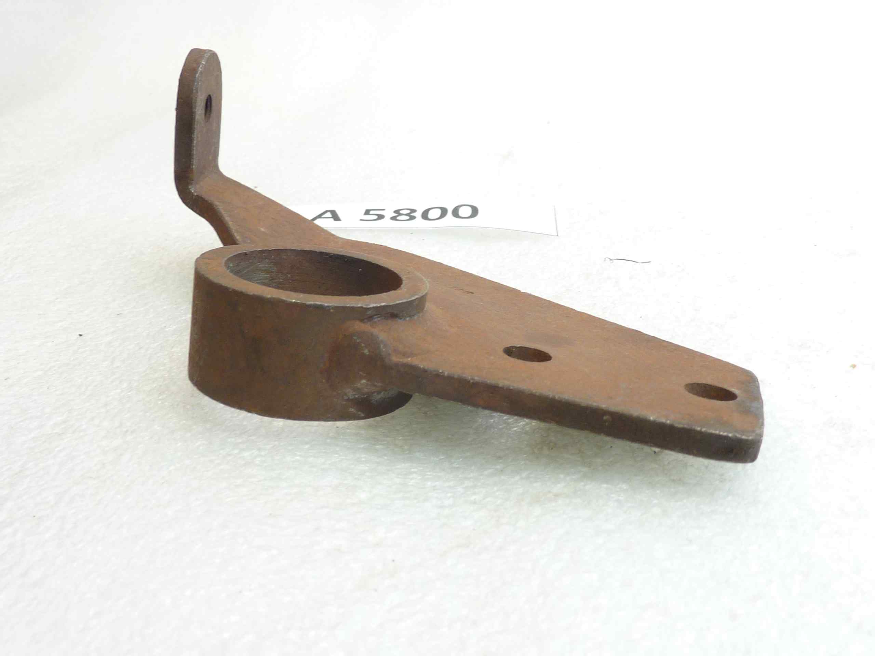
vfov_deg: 37.7
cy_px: 328
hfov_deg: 49.0
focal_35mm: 38
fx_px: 961
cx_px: 438
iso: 80
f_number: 3.3
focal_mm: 4.4
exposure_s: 1/13
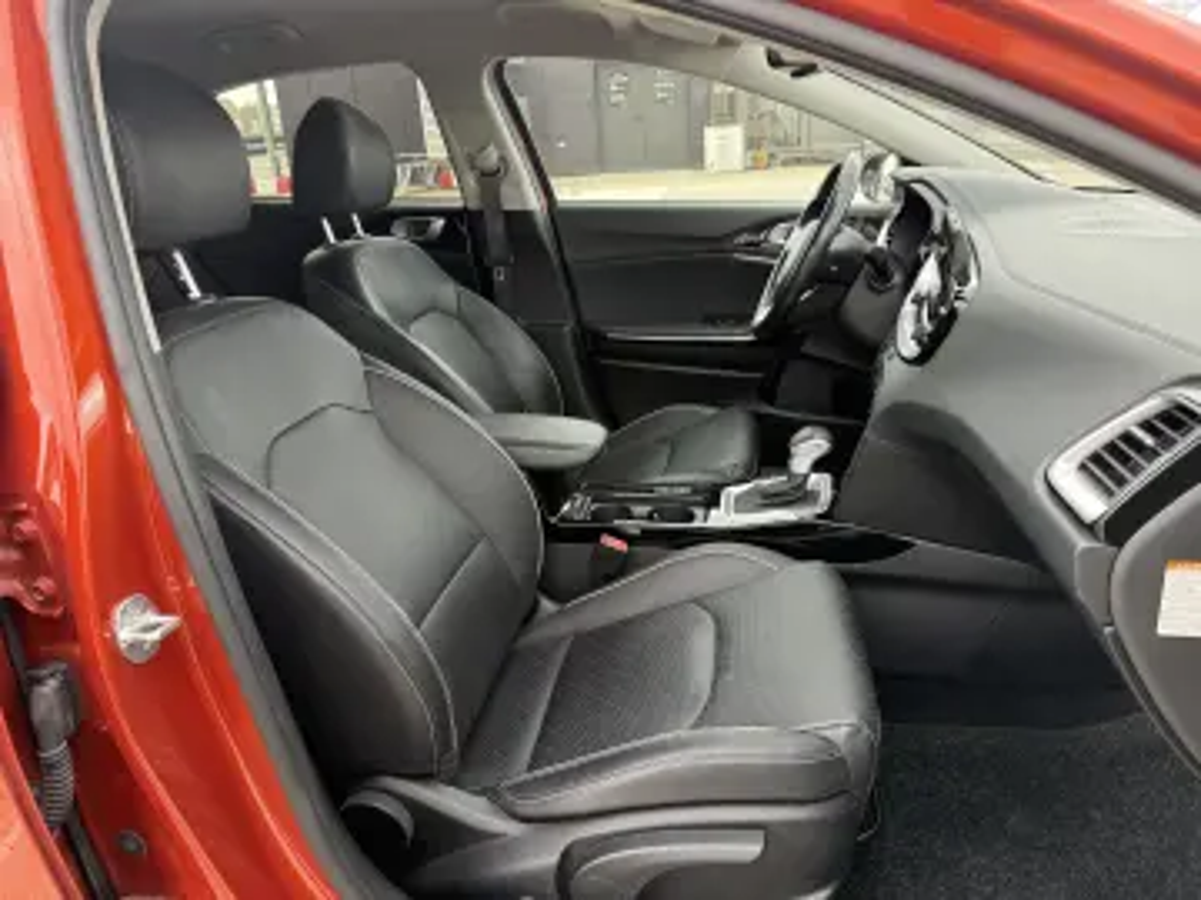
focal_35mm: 24
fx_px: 833
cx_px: 600
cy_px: 450
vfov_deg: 56.8
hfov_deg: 71.6
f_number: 1.78
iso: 200
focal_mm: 6.76
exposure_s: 1/152
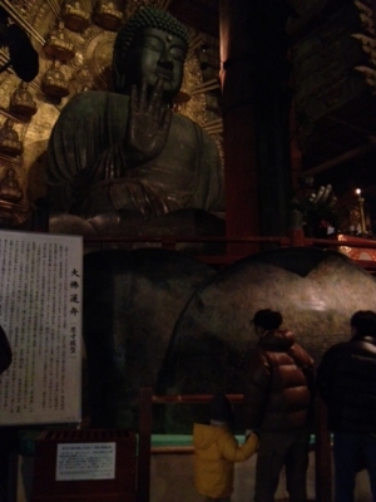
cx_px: 188
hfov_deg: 40.7
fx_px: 507
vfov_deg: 52.6
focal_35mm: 35
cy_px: 251
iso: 800
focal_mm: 4.28
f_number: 2.4
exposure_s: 1/15
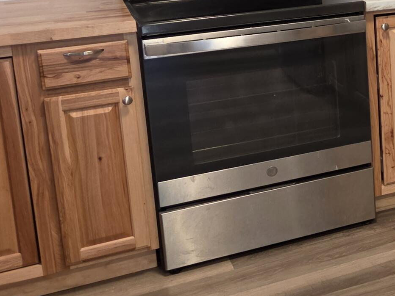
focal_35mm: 74
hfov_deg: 22.0
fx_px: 844
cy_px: 19
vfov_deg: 19.5
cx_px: 588
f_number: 1.8
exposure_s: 1/120
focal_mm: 5.4
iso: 320
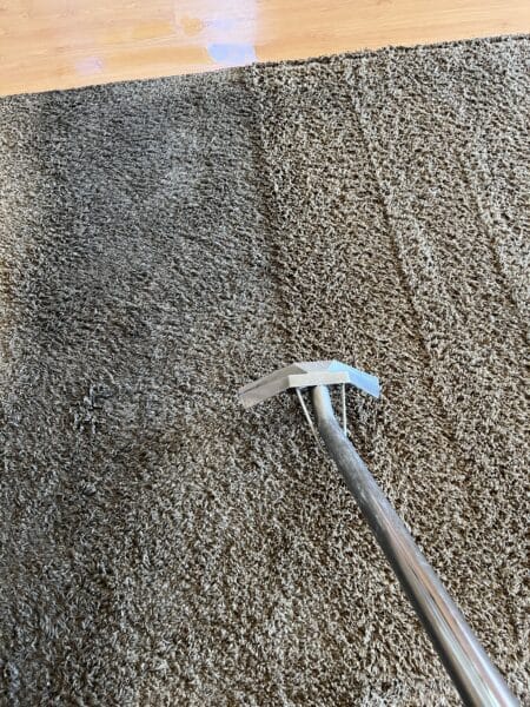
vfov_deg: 67.3
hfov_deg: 53.1
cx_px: 265
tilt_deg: -64.3
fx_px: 531
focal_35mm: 26
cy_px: 354
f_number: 1.6
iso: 125
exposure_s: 1/77
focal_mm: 5.1
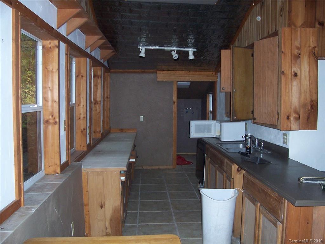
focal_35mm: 34
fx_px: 319
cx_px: 162
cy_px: 122
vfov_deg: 41.8
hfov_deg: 54.0
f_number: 2.7
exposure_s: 1/60
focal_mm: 5.6
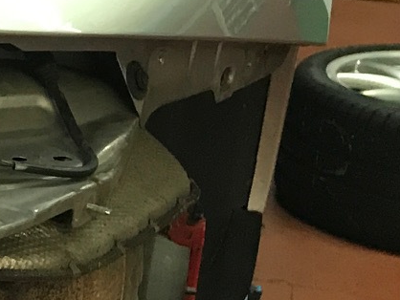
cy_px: 167
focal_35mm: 135
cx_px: -546
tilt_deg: -20.2
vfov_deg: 11.0
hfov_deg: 11.9
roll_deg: +1.8
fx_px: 1561
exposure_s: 1/17
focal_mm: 3.99
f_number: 1.8
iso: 64
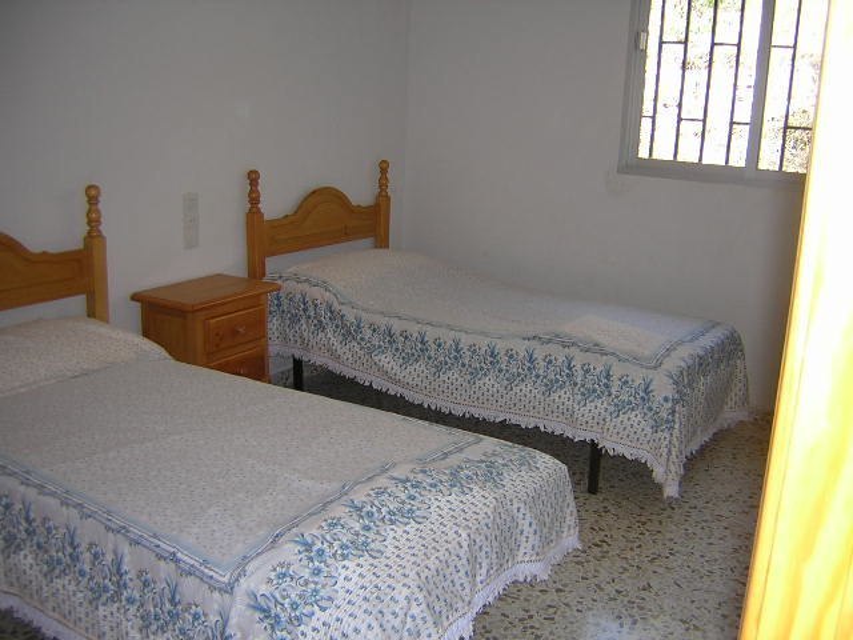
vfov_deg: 39.7
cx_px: 426
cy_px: 320
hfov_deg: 51.4
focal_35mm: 36
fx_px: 887
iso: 104
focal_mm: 4.7
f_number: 2.6
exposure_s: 1/60.1
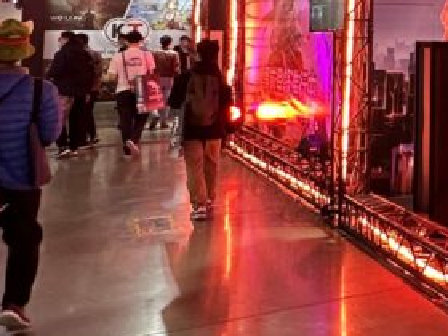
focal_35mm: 60
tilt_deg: +4.2
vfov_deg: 23.1
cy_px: -26
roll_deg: +0.2
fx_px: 777
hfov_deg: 27.4
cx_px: 570
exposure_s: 1/60
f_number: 2.2
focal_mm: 2.22
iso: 200
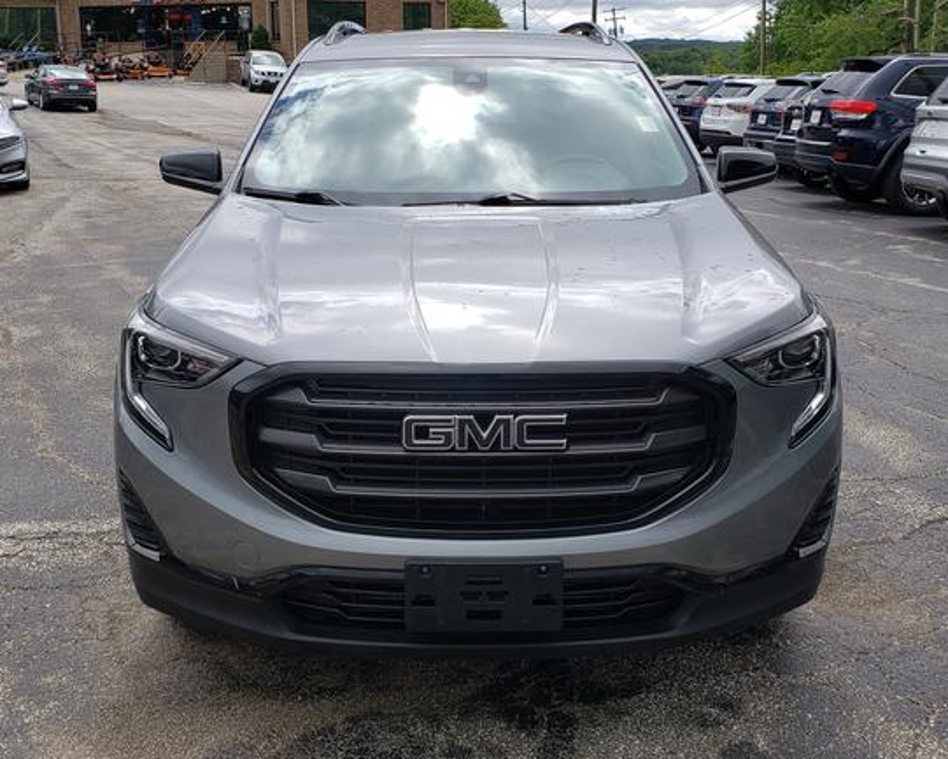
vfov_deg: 48.5
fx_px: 842
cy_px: 351
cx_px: 477
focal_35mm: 30
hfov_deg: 58.8
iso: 50
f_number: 2.4
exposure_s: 1/1019
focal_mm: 4.3
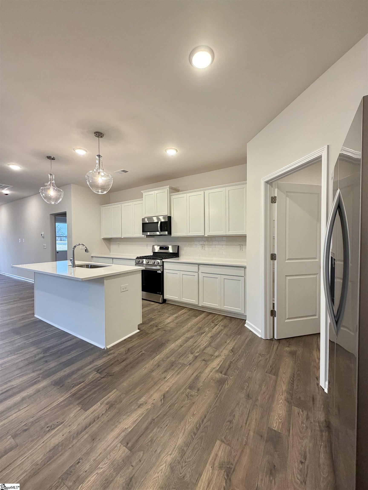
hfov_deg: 85.7
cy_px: 245
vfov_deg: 102.1
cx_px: 184
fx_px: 198
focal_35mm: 14
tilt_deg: -0.6
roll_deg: +0.4
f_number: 2.2
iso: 160
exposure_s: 1/60
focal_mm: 2.22
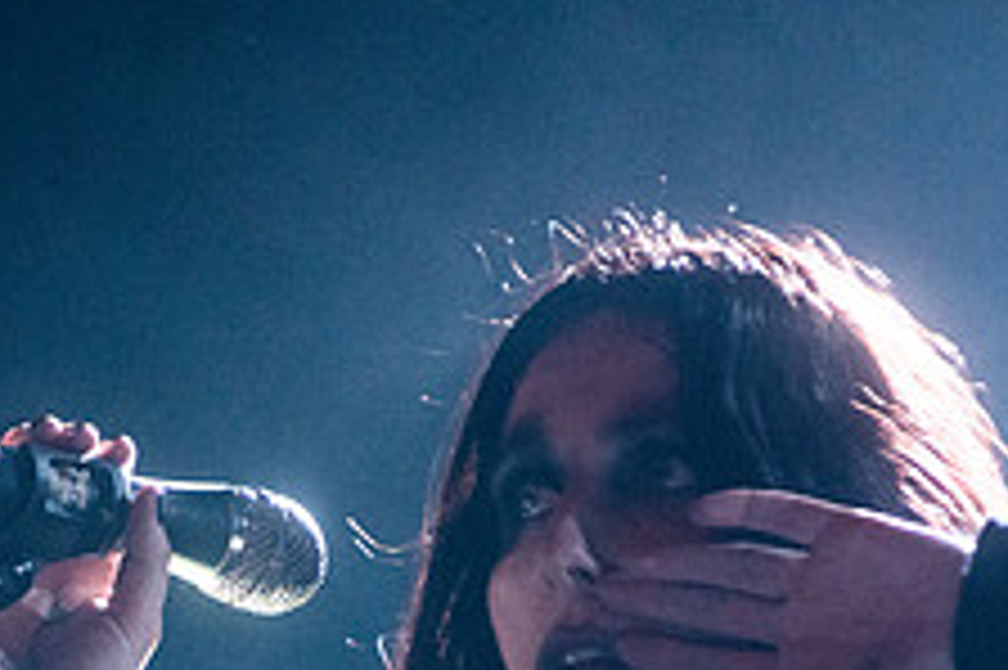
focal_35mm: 518
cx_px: 207
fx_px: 14493
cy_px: 767
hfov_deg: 4.0
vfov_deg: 2.6
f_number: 2.8
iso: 3200
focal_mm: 200
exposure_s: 1/100
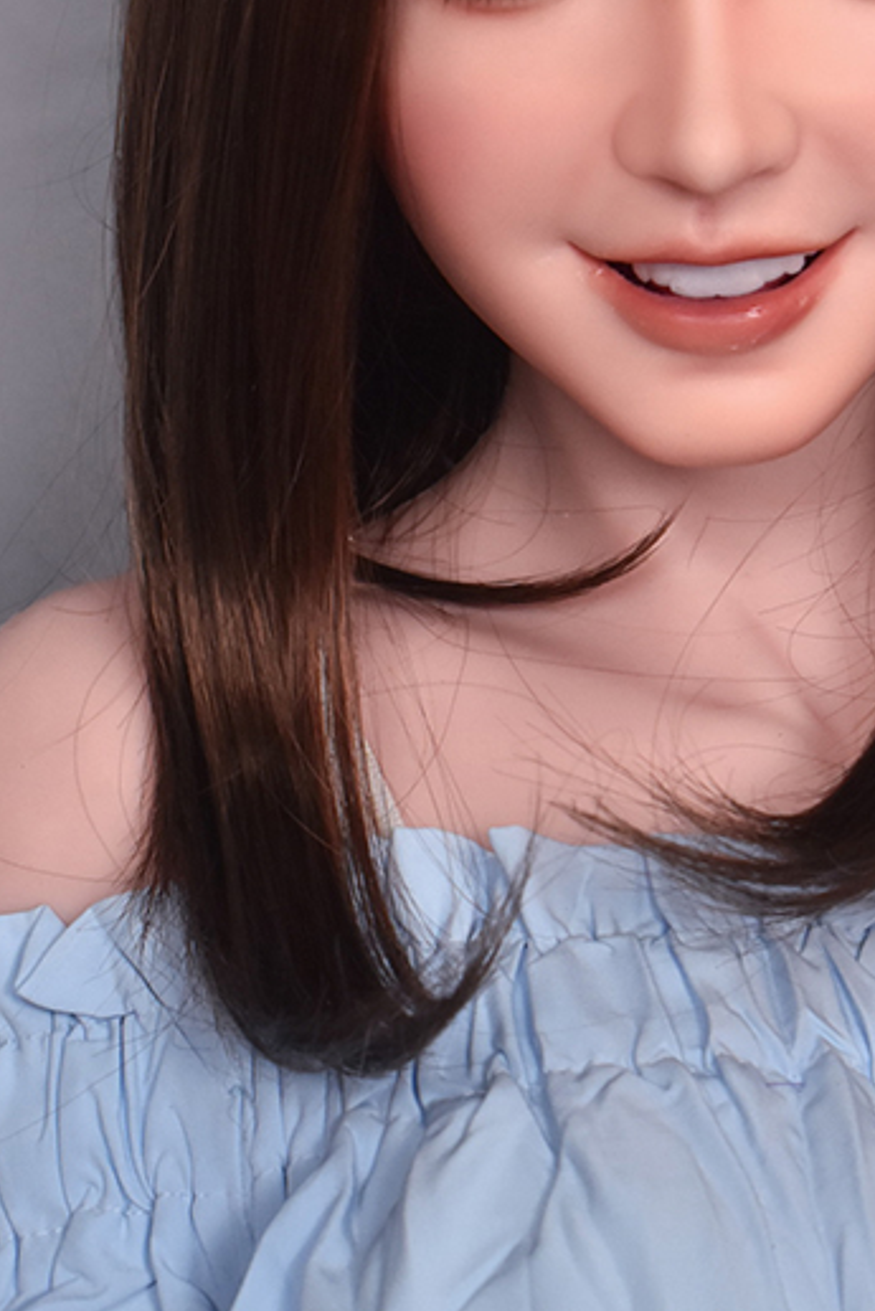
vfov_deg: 11.4
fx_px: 6594
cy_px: 517
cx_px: 695
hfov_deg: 7.6
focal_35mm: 181
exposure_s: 1/80
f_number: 6.3
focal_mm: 52
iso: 1000
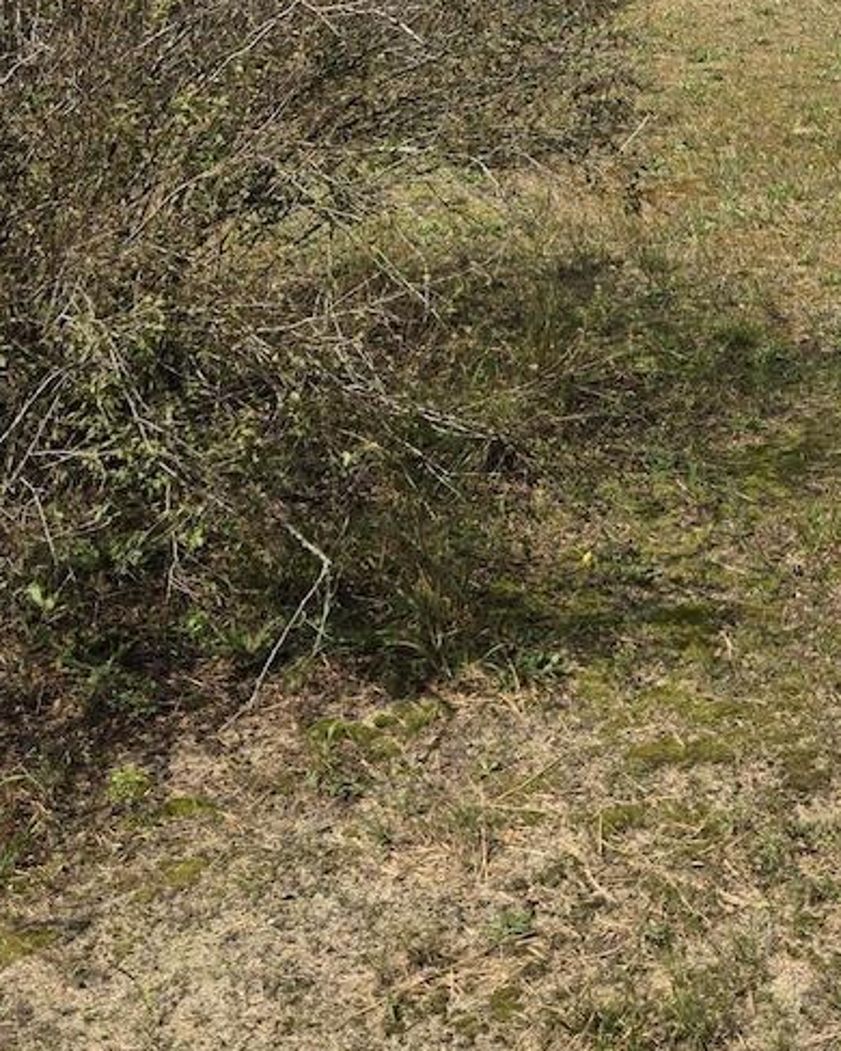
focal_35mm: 59
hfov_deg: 25.3
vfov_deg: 28.3
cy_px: -170
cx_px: 697
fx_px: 1835
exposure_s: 1/1756
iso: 25
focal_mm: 5.4
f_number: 1.8
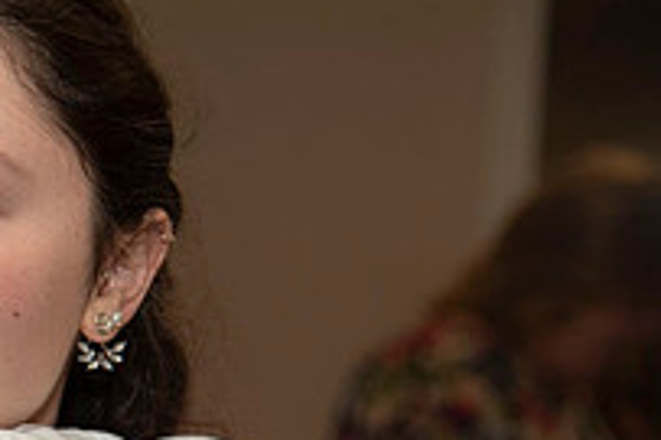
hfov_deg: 10.7
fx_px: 3412
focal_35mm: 186
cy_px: 455
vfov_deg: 7.3
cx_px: -280
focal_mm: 65
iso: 1000
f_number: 4
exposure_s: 1/200
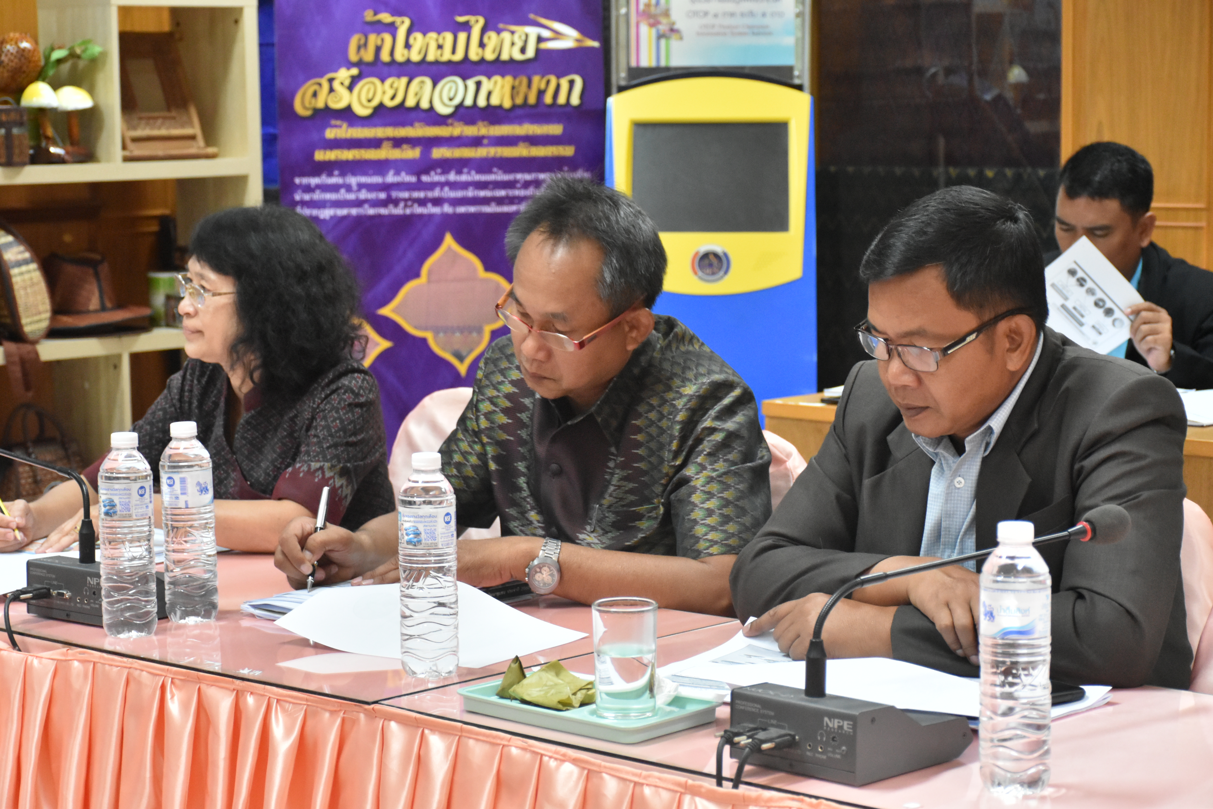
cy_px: 404
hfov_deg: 26.0
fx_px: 2628
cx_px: 606
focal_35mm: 78
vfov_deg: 17.5
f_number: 5
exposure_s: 1/100
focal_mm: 52
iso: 2500
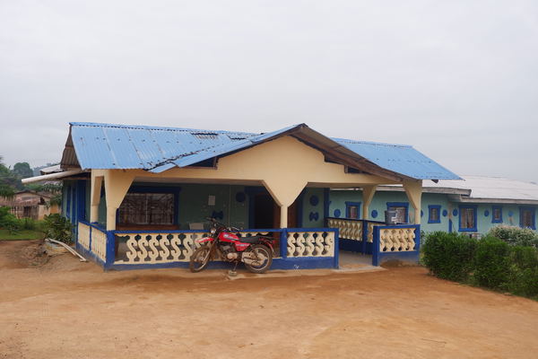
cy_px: 180
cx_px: 269
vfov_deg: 41.1
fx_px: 478
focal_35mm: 32
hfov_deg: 58.7
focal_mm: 21.5
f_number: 5
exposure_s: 1/150
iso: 200
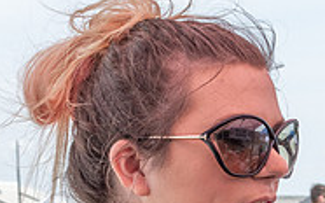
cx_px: 206
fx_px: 1266
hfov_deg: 14.6
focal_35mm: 143
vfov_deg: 8.9
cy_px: 330
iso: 200
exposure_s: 1/320
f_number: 9
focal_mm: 30
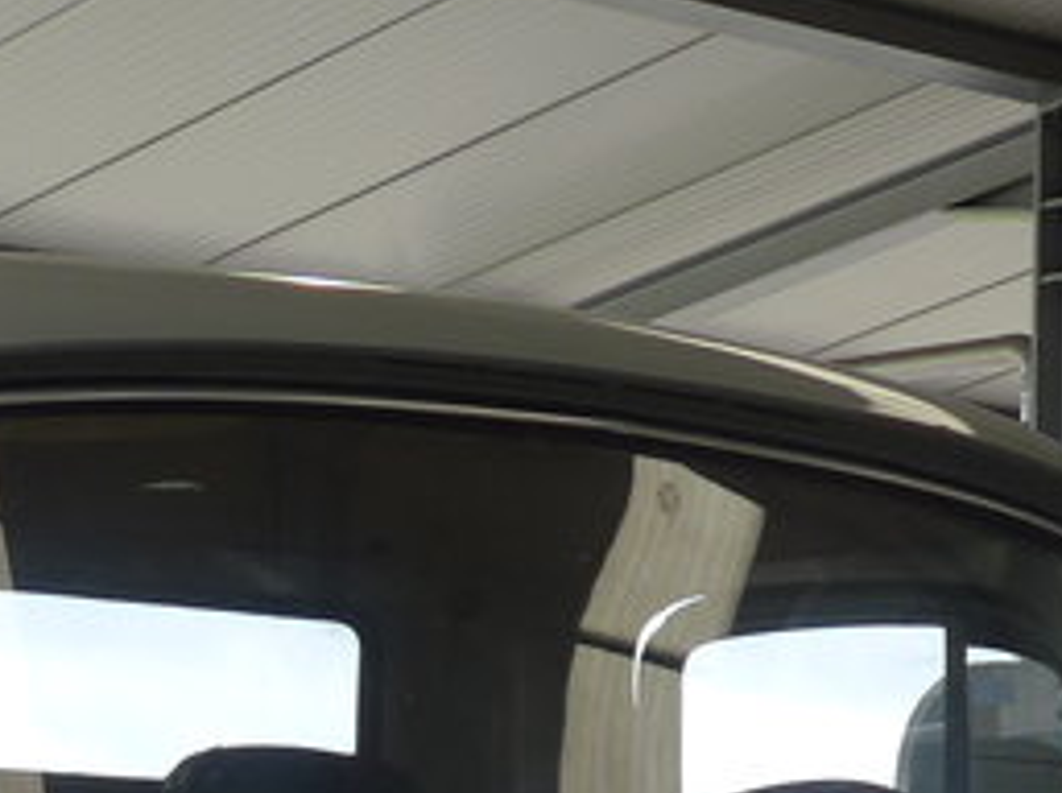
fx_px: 4871
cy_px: 1396
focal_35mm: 159
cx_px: 62
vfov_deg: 8.9
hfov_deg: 12.3
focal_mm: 7
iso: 80
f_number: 2.8
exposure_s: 1/125
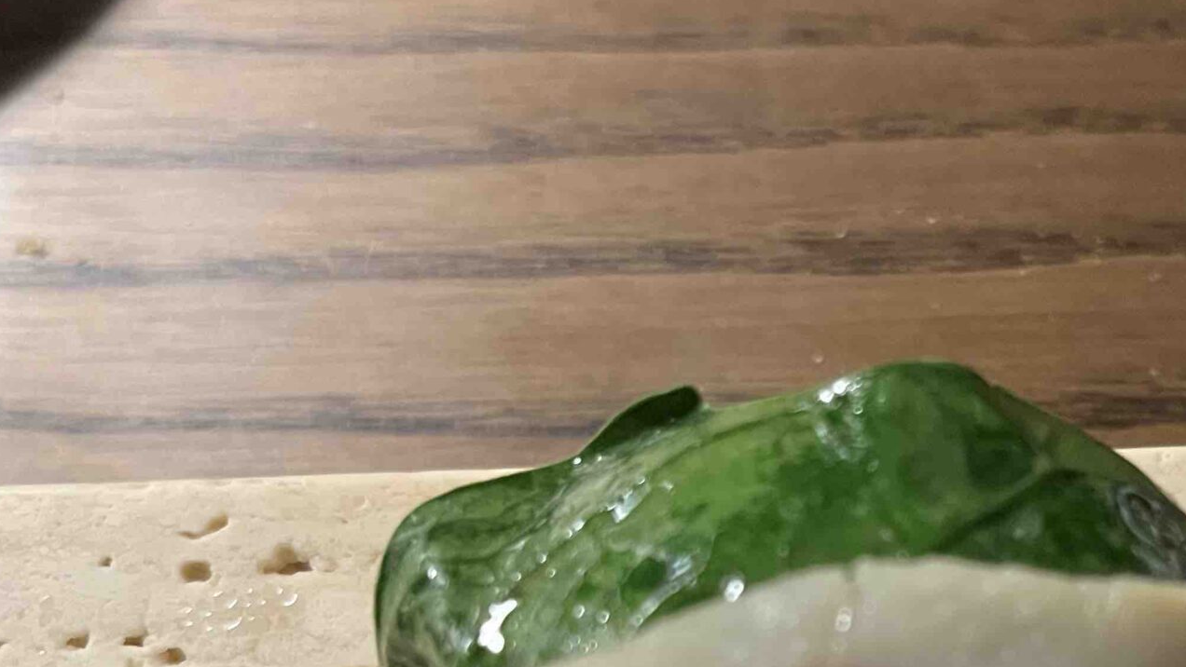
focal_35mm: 57
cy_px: 689
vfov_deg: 20.3
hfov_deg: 35.8
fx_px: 1793
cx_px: 890
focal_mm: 5.1
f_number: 1.6
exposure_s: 1/25
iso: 640
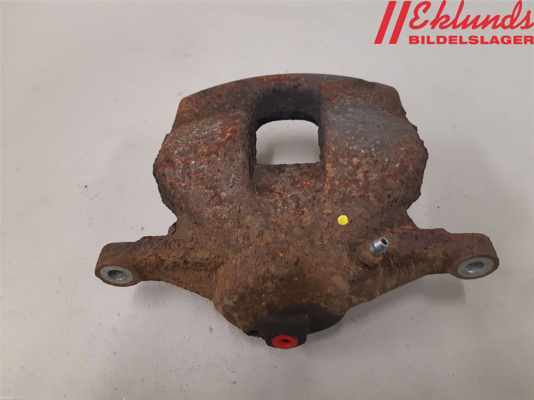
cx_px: 267
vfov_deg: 53.1
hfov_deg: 67.3
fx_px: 401
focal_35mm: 26
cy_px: 200
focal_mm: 3.93
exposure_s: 1/50
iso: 160
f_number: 1.7
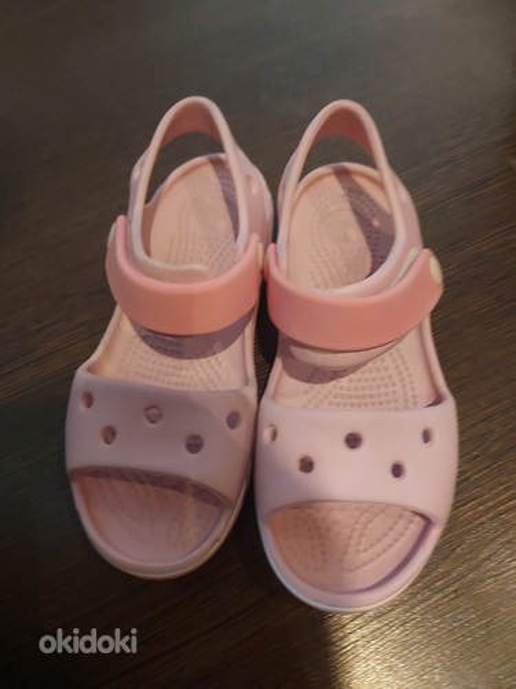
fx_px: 477
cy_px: 344
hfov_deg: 56.8
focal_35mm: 24
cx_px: 258
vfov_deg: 71.6
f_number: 1.8
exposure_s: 1/25
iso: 320
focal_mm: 5.23
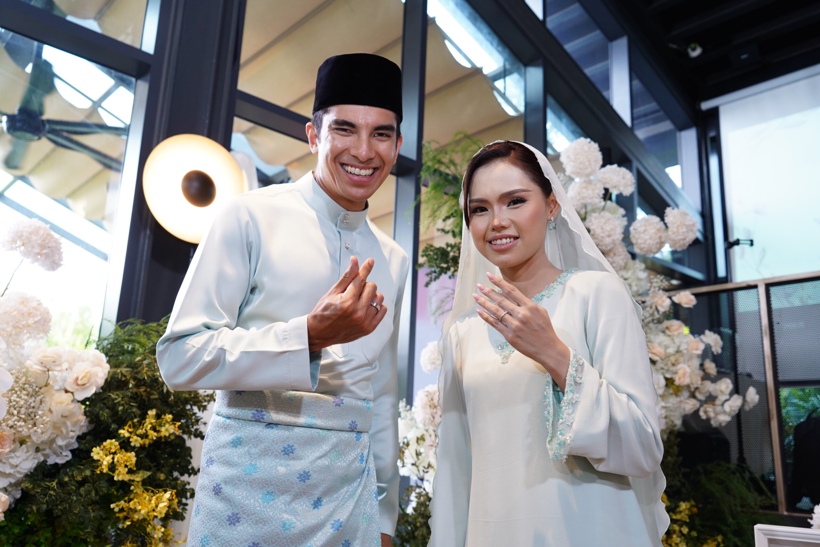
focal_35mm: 30
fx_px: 683
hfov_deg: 61.9
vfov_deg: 43.6
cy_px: 274
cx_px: 410
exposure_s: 1/125
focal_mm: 30
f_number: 4.5
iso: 1600
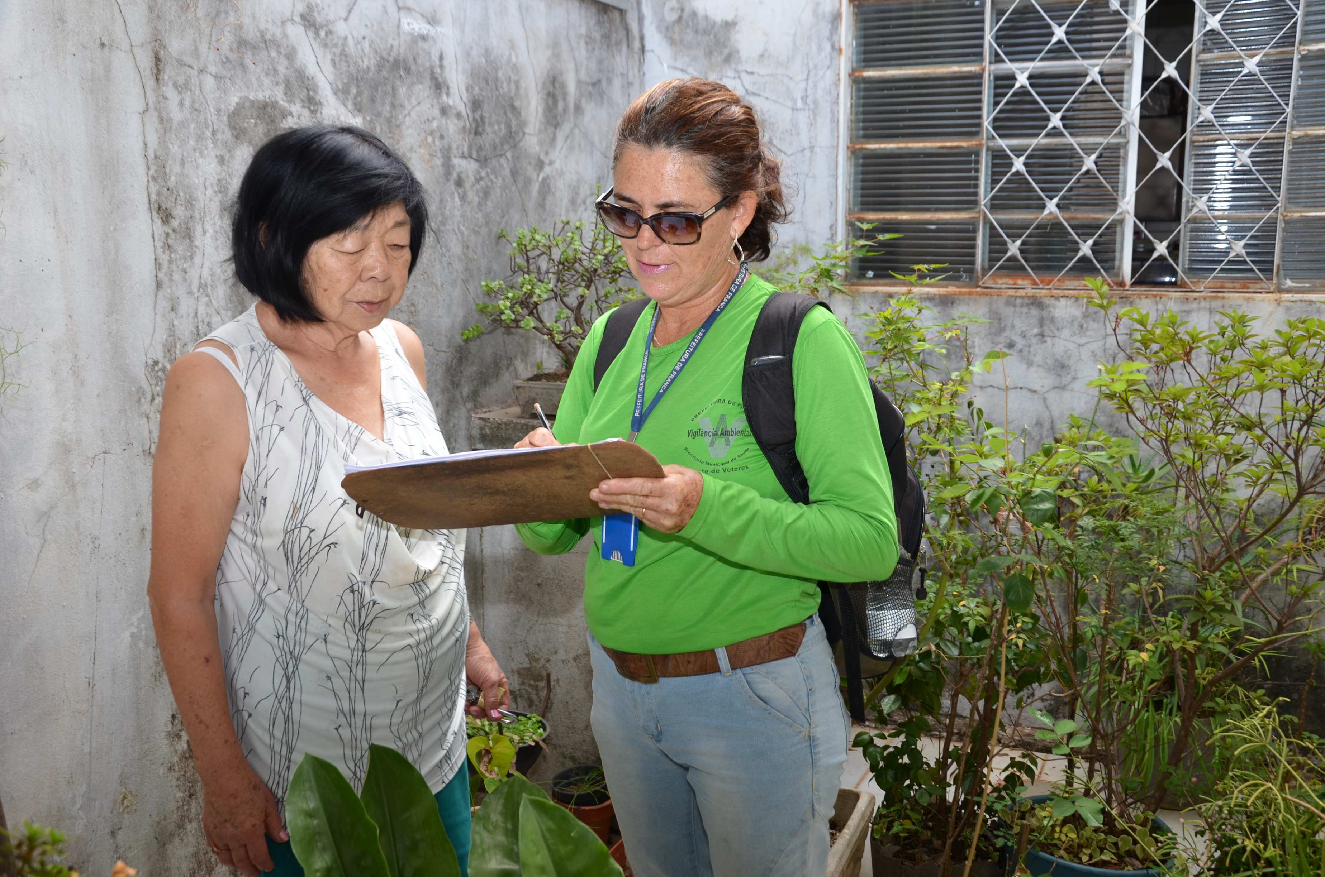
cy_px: 438
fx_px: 1322
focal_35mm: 36
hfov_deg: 53.2
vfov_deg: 36.7
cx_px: 662
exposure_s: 1/80
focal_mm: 24
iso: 200
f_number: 4.5
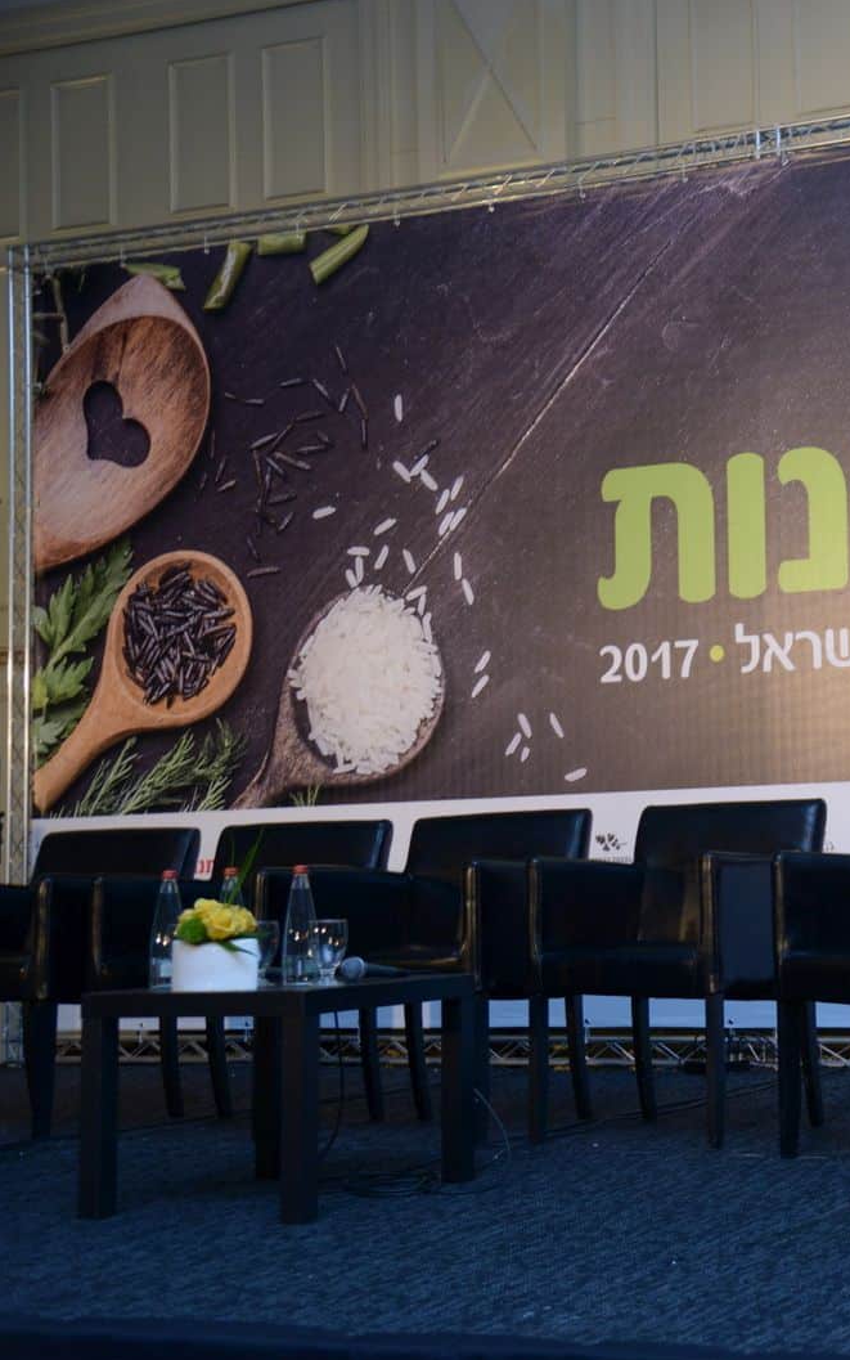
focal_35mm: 54
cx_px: 1007
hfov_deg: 22.2
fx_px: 2001
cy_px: 685
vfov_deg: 37.5
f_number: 4
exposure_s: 1/50
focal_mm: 35
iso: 800
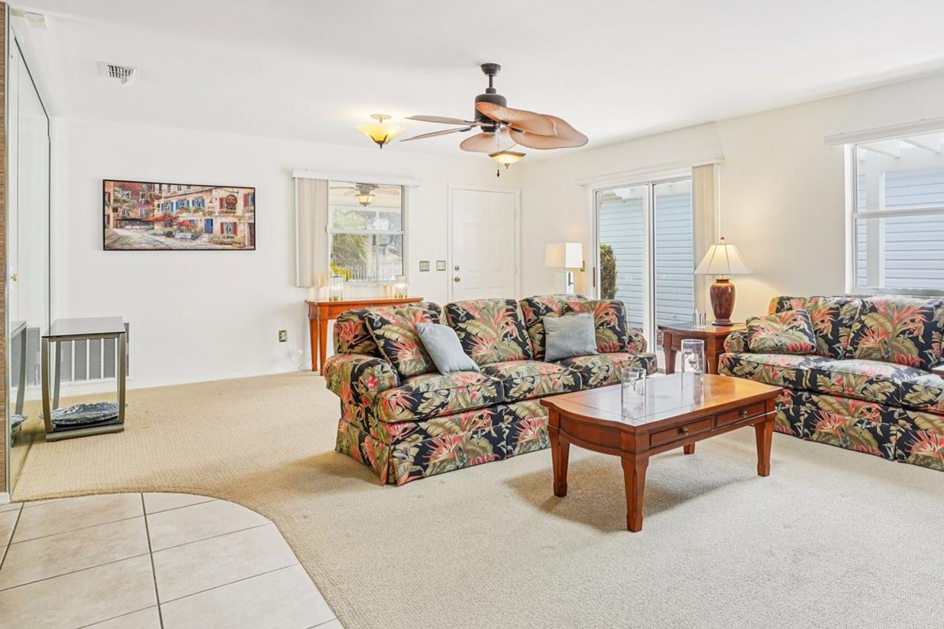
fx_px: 577
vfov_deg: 56.8
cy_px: 255
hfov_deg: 77.4
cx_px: 581
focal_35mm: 22
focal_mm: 17
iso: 250
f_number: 9
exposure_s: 1/30
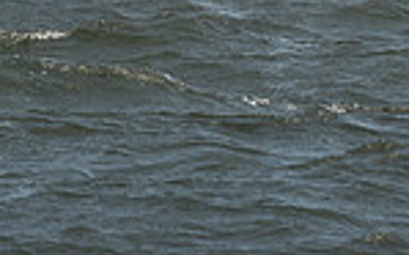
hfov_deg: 5.4
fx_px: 4323
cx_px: 40
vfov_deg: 3.3
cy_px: -502
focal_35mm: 388
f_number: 9
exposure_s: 1/800
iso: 250
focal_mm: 98
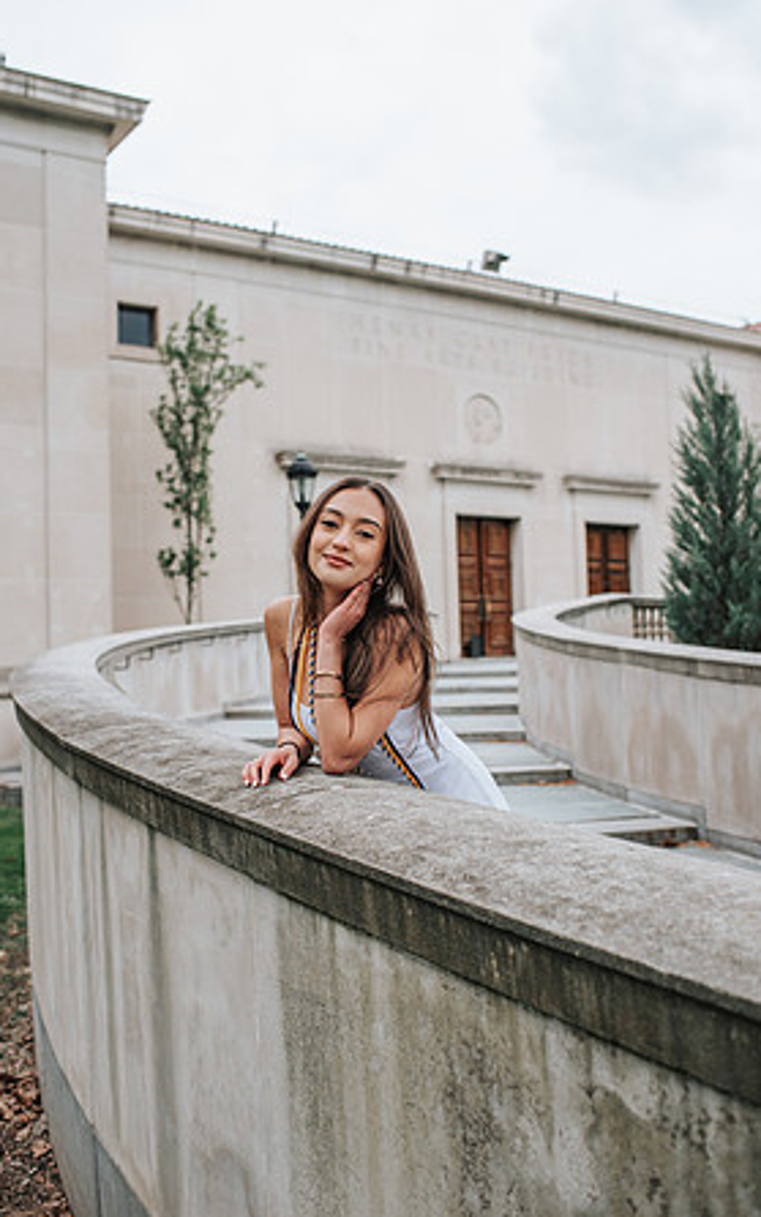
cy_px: 606
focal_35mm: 36
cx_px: 357
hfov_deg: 35.3
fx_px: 1194
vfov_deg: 54.0
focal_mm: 35
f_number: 3.5
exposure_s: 1/500
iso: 125
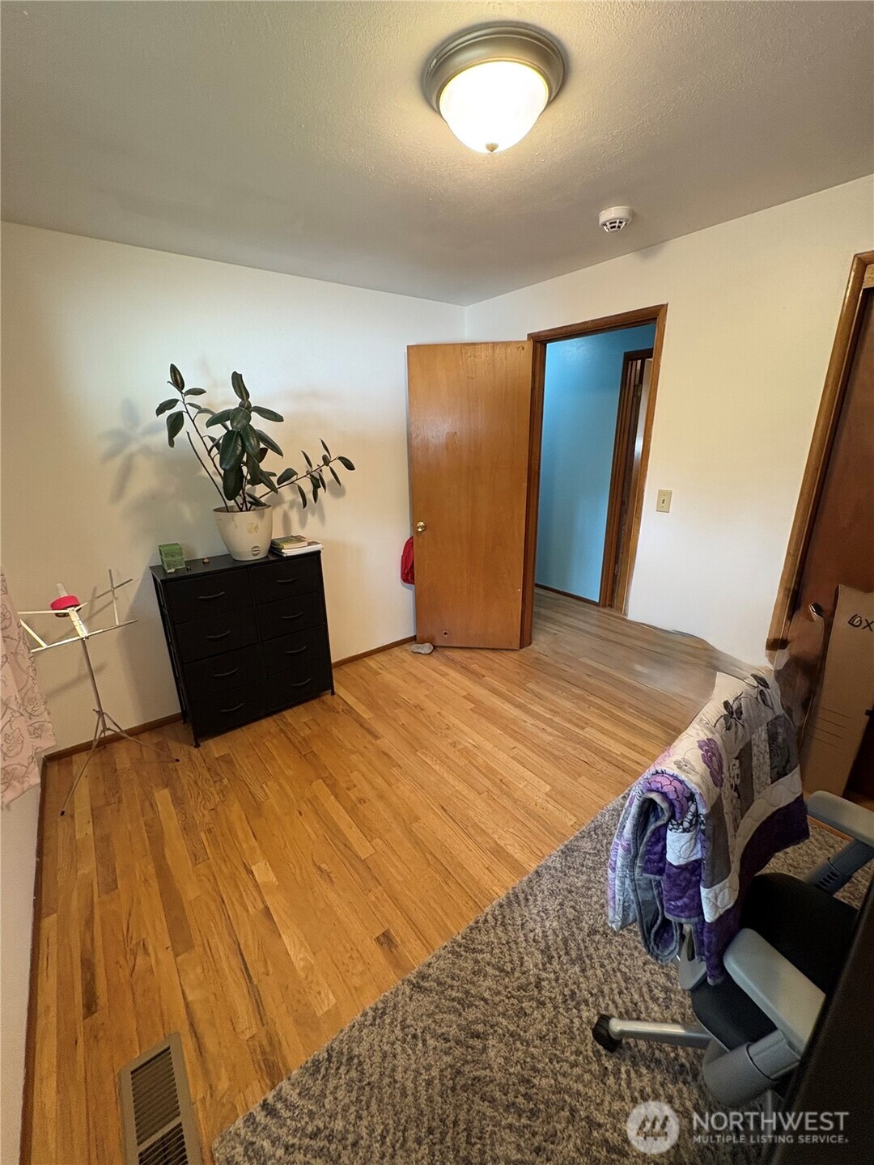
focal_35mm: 14
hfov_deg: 85.7
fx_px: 471
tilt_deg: -18.9
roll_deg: +0.7
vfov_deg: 102.1
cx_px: 437
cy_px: 582
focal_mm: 2.22
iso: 250
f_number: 2.2
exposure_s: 1/60
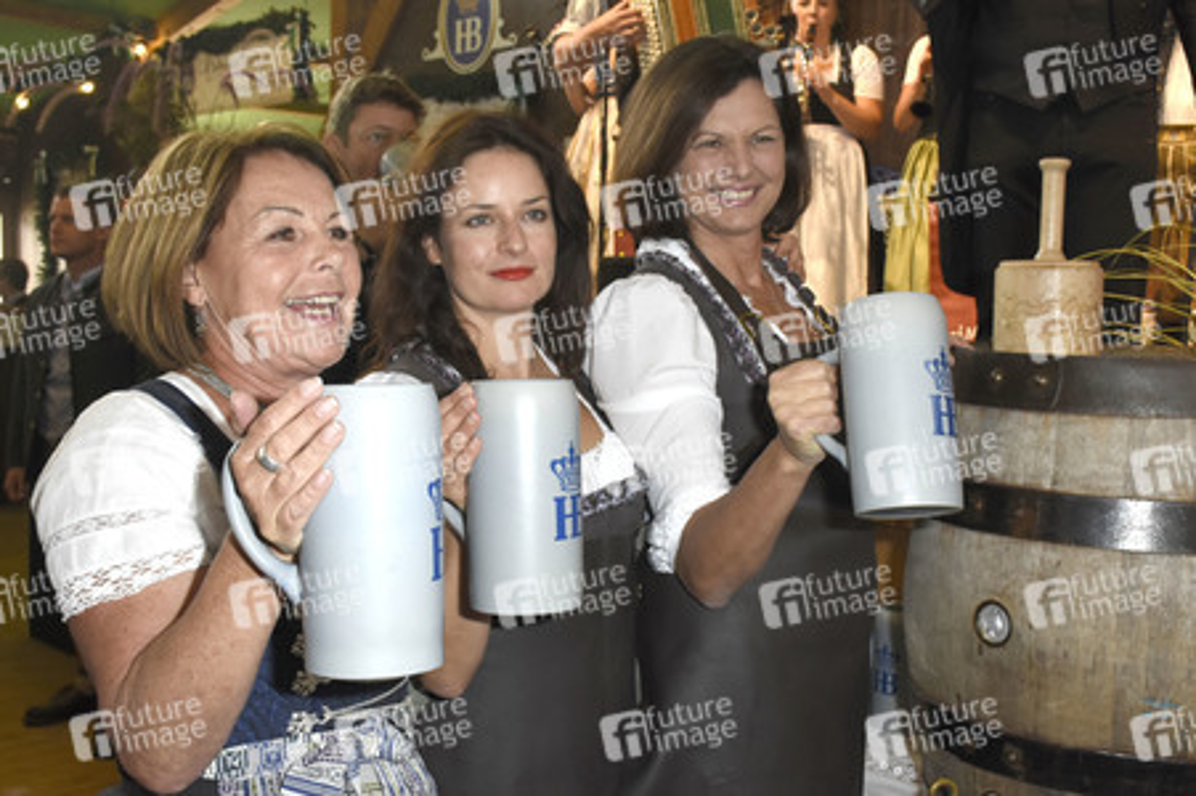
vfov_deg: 34.2
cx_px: 598
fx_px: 1295
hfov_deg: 49.6
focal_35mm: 39
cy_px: 398
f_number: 6.3
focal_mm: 26
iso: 800
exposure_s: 1/100
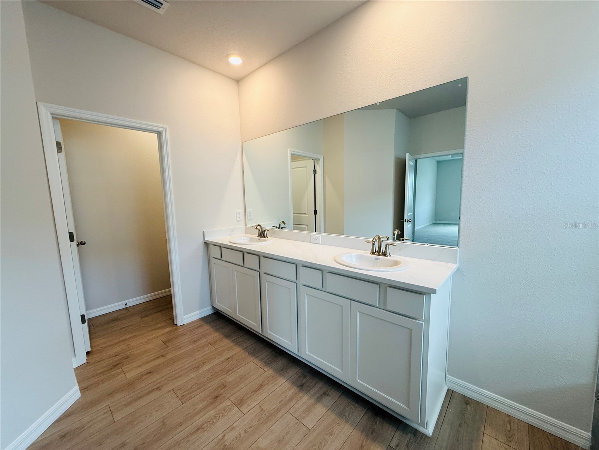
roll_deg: +1.2
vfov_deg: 85.7
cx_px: 300
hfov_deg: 102.1
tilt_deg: -4.4
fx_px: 242
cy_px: 225
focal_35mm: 14
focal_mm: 2.22
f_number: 2.2
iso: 160
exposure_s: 1/120
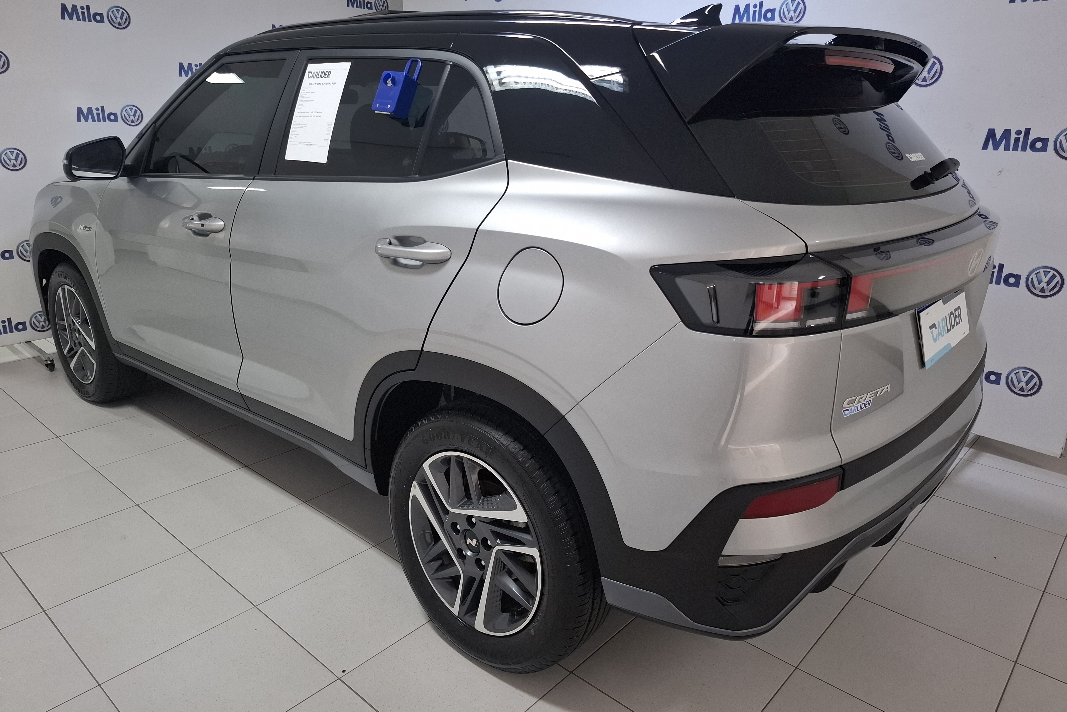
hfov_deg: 73.7
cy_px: 332
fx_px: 711
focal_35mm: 24
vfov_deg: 53.1
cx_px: 532
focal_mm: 5.54
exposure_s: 1/60
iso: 250
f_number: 1.8
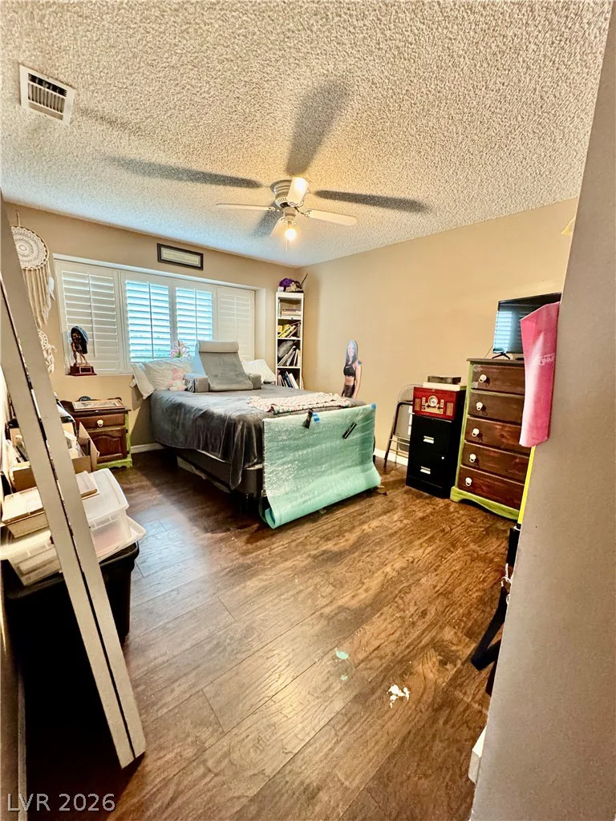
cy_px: 410
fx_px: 332
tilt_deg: -11.1
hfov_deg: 85.7
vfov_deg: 102.1
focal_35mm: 14
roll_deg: -2.6
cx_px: 308
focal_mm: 2.22
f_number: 2.2
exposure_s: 1/60
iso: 500
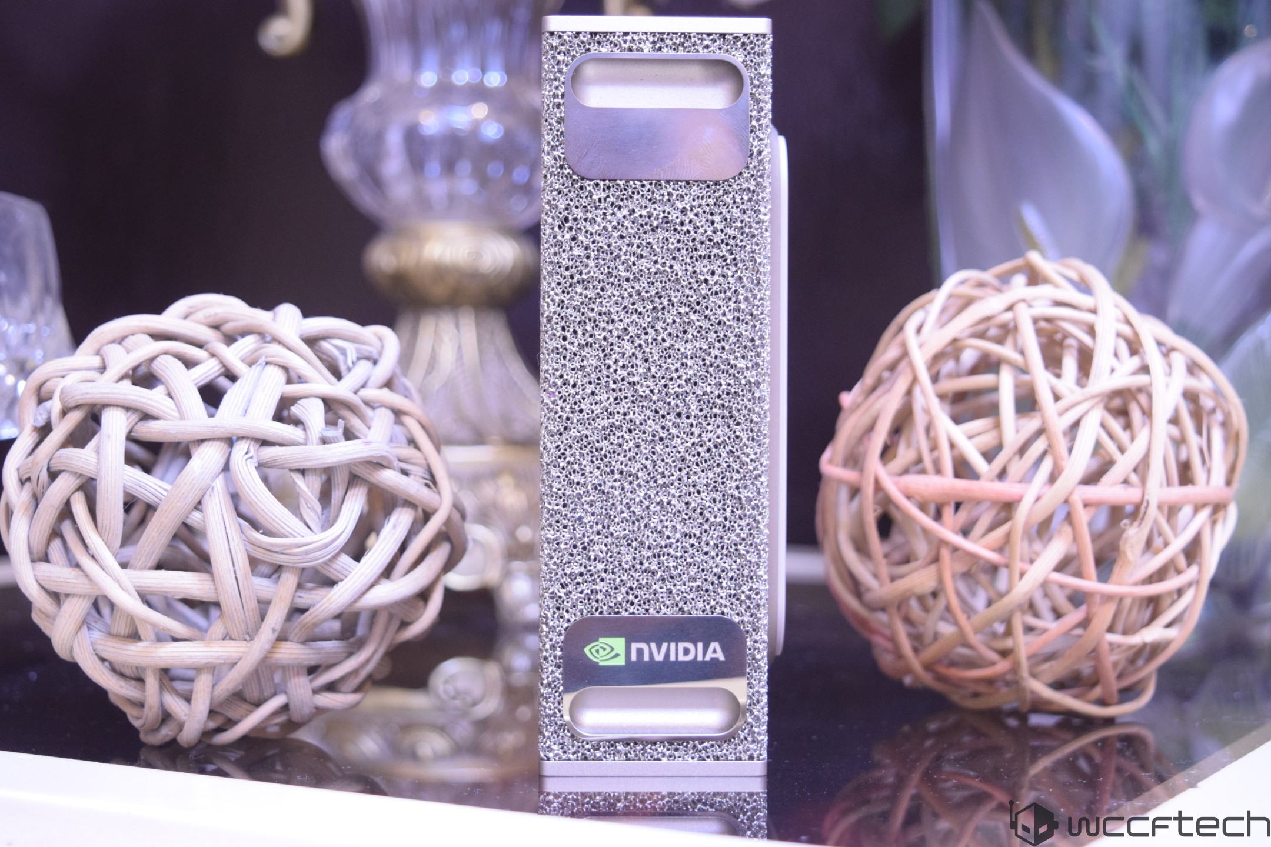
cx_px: 636
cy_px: 424
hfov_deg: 29.9
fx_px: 2383
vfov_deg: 20.2
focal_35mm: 68
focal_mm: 45
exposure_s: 1/13
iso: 1600
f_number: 5
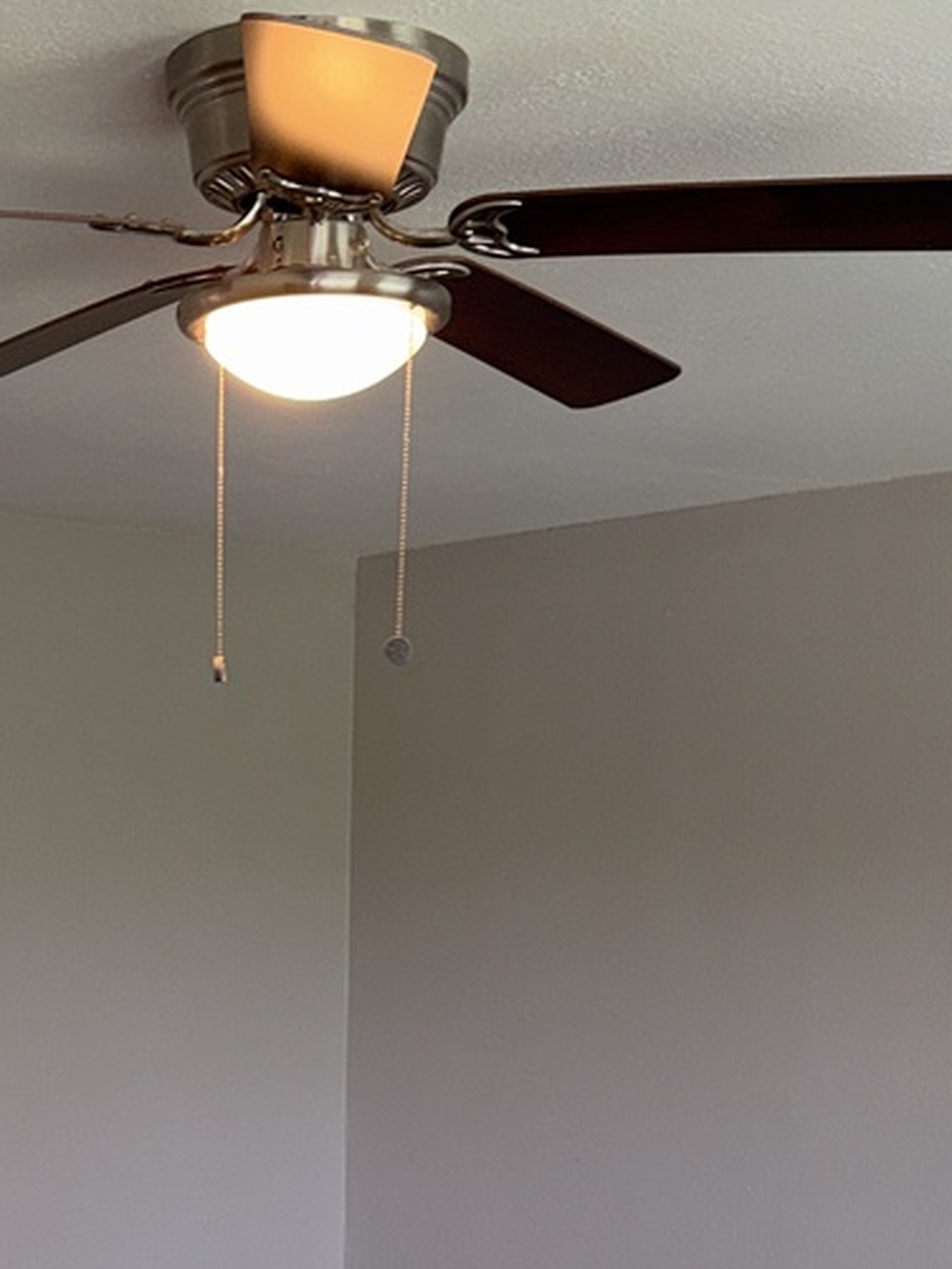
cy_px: 980
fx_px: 2529
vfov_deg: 27.7
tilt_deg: -0.1
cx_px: 208
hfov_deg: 21.1
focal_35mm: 69
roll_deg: -0.6
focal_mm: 6.76
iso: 50
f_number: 1.78
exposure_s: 1/40
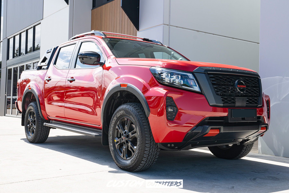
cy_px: 96
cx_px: 144
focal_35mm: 35
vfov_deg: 37.9
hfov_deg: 54.4
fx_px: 281
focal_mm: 35
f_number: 6.3
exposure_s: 1/100
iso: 100
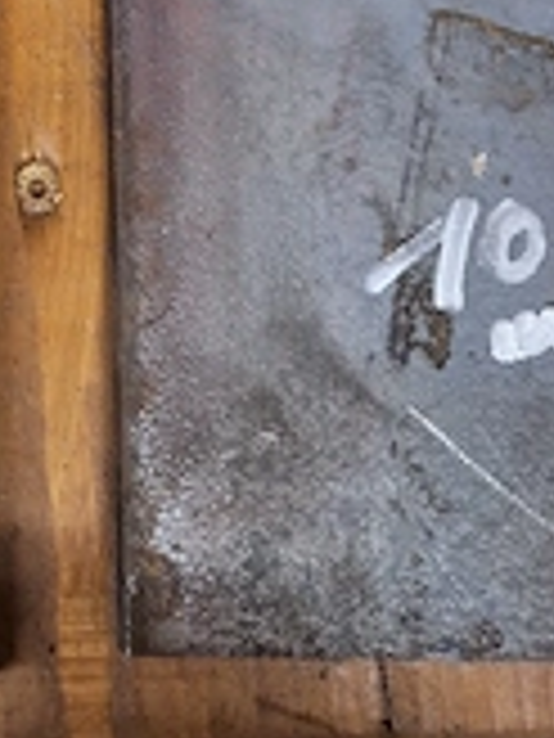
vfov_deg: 30.0
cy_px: -117
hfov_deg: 24.5
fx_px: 1195
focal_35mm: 56
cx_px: -41
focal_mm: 5.54
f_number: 1.8
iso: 800
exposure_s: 1/20
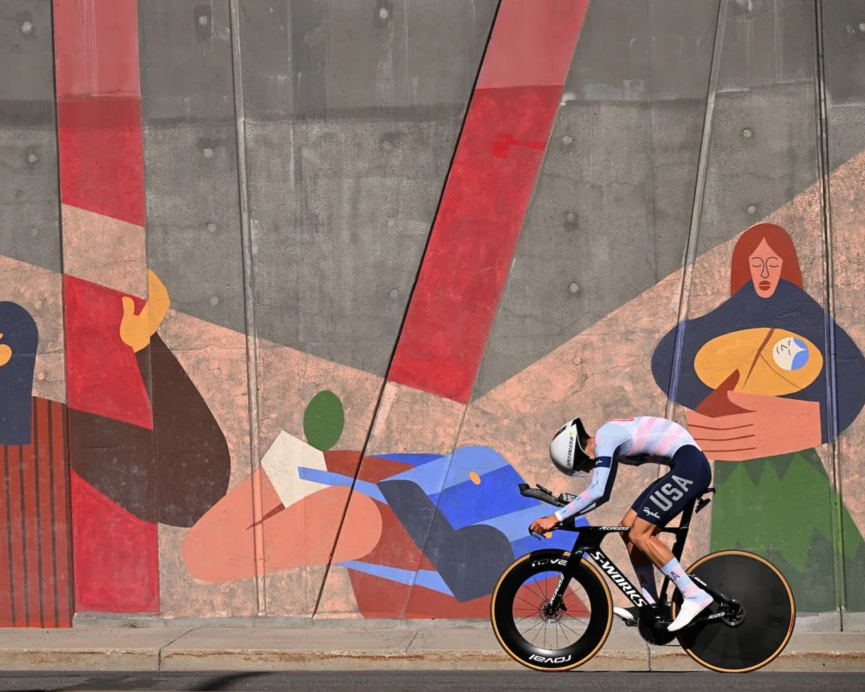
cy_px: 348
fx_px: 3020
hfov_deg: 16.3
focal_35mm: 118
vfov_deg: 13.1
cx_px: 386
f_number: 4.5
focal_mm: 104
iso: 250
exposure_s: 1/4000
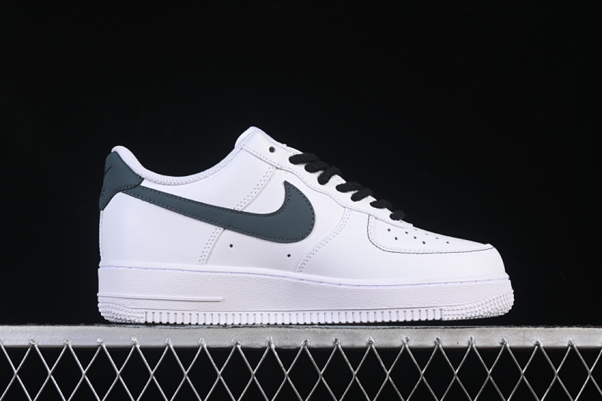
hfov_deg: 27.0
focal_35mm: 75
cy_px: 200
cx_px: 301
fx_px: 1254
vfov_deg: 18.2
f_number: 8
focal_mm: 50
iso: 160
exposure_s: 1/80
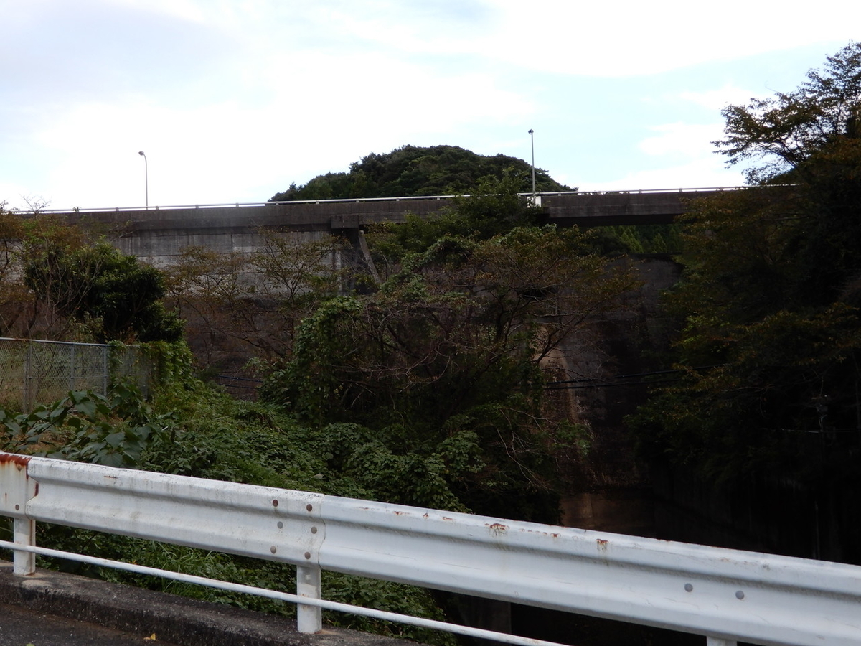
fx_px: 1119
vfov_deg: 32.2
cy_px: 323
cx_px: 430
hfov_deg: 42.1
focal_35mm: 45
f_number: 4
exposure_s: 1/50
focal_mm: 8
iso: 80
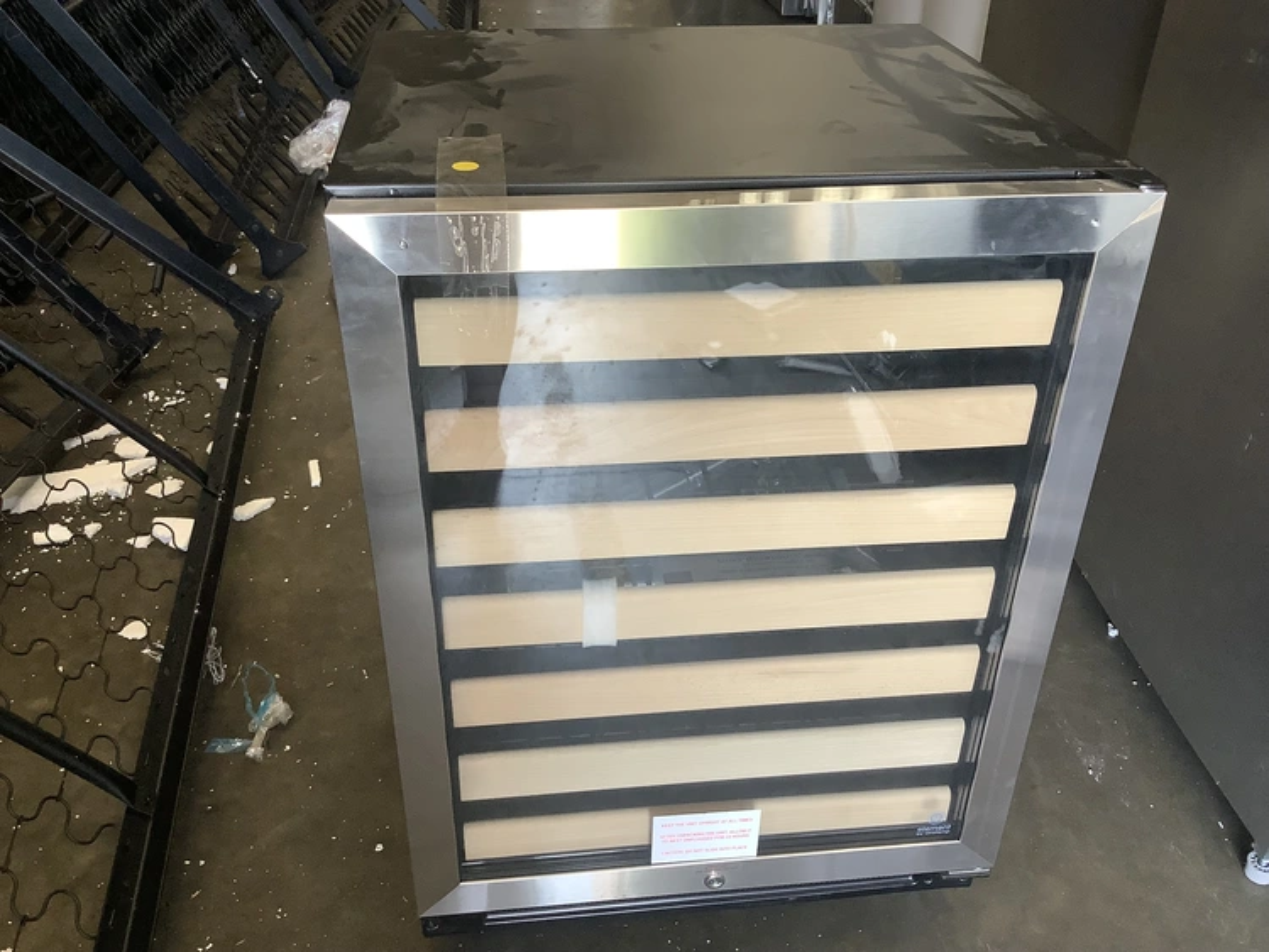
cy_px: 476
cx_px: 634
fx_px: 1137
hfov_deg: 58.3
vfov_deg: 45.5
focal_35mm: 31
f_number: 2.4
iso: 100
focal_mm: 3.3
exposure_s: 1/60
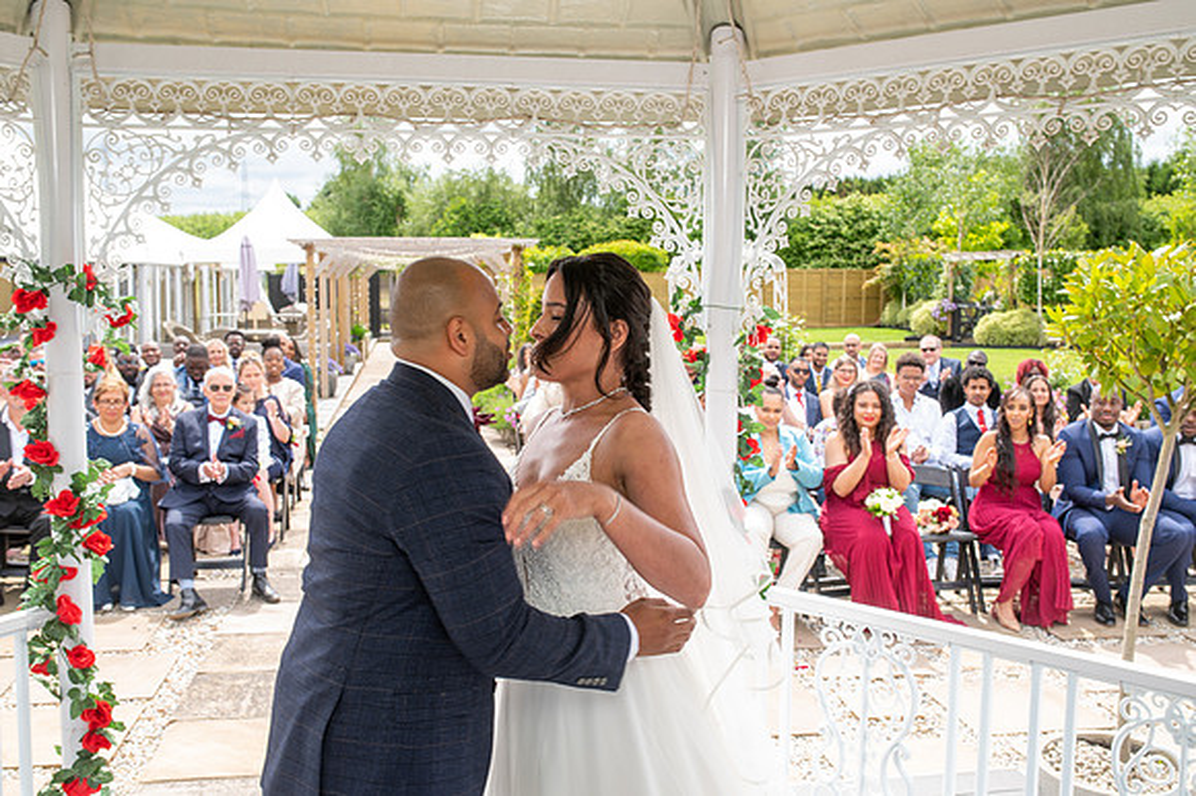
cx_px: 598
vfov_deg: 37.8
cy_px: 398
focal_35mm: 35
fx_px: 1162
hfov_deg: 54.5
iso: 160
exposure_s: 1/125
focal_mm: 35
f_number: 8
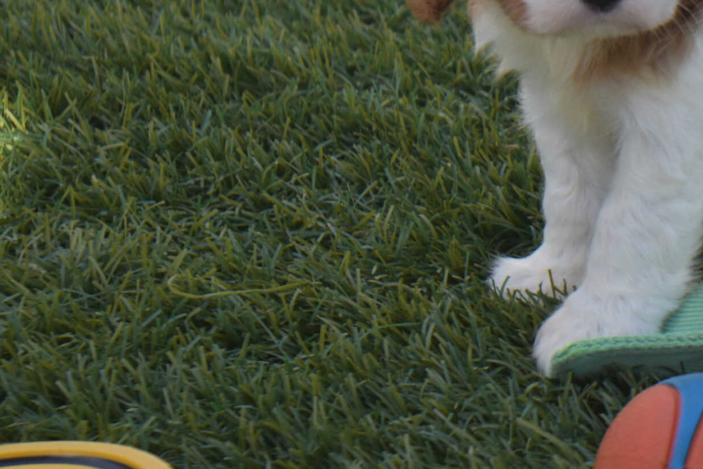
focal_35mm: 172
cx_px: 722
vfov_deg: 8.0
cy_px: 35
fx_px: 3360
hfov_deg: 11.8
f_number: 5.6
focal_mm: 55
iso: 200
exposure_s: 1/250
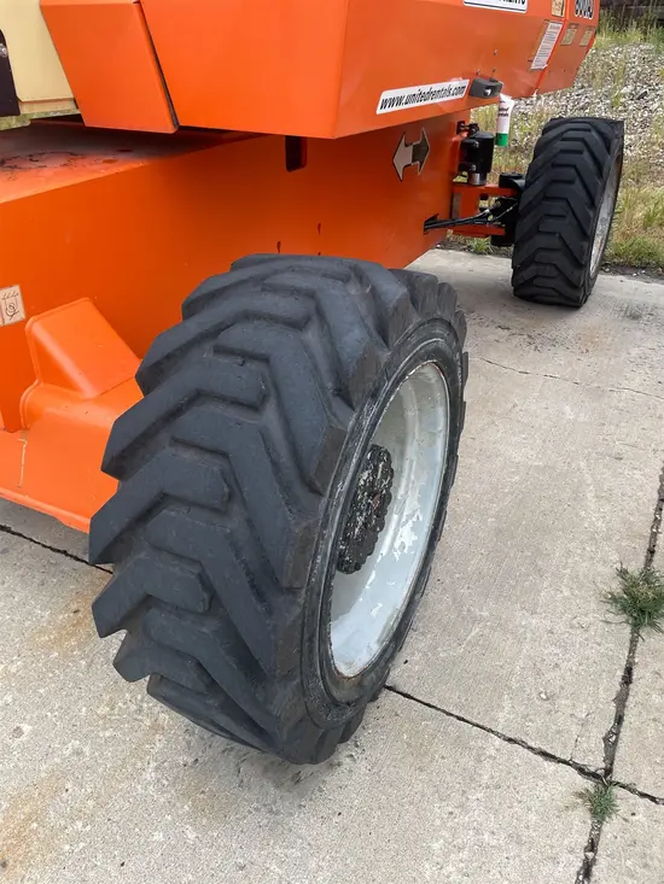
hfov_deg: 53.1
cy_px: 442
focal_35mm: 26
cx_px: 332
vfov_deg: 67.3
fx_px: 665
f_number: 1.6
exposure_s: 1/121
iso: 100
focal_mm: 4.2
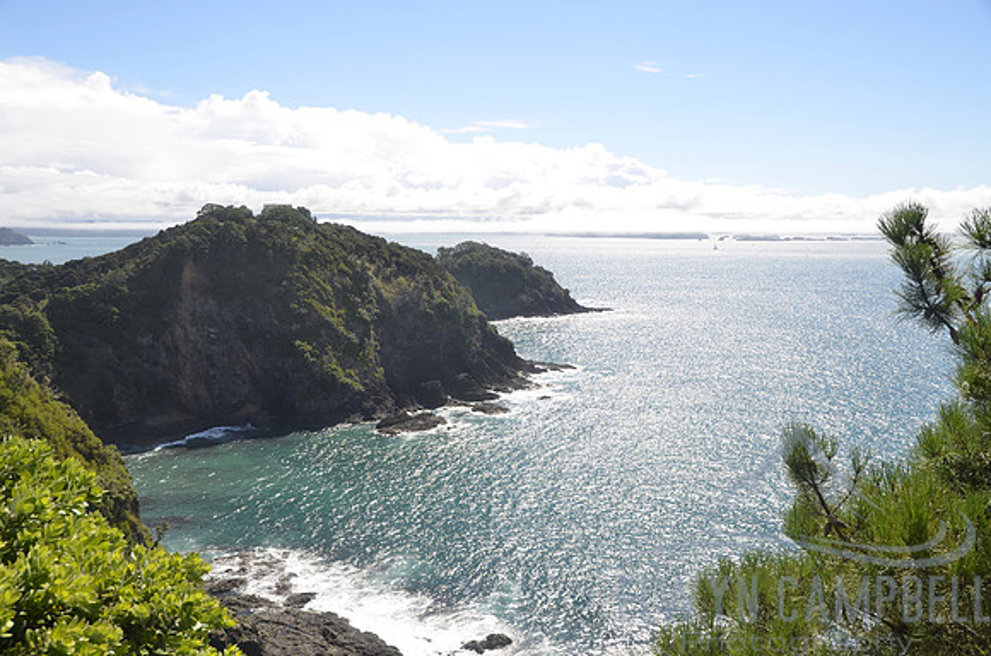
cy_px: 328
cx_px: 496
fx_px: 906
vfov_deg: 39.8
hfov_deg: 57.3
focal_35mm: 33
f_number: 8
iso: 100
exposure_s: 1/250
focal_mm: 22
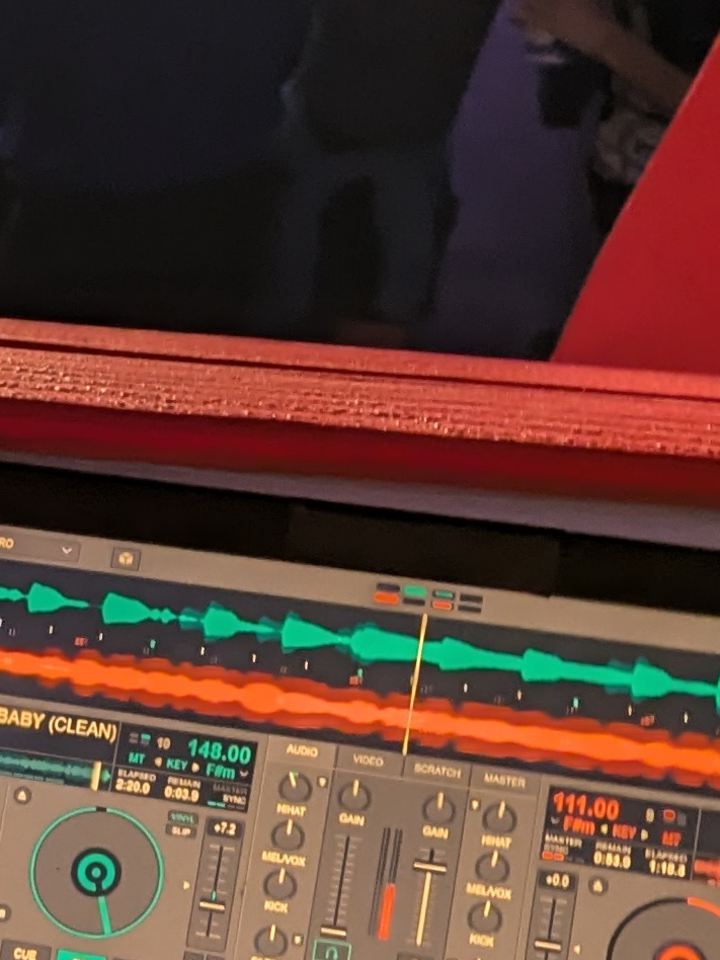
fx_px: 3383
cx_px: -465
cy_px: 430
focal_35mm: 122
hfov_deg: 11.5
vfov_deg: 16.1
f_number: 1.89
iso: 162
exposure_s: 1/30
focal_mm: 5.43
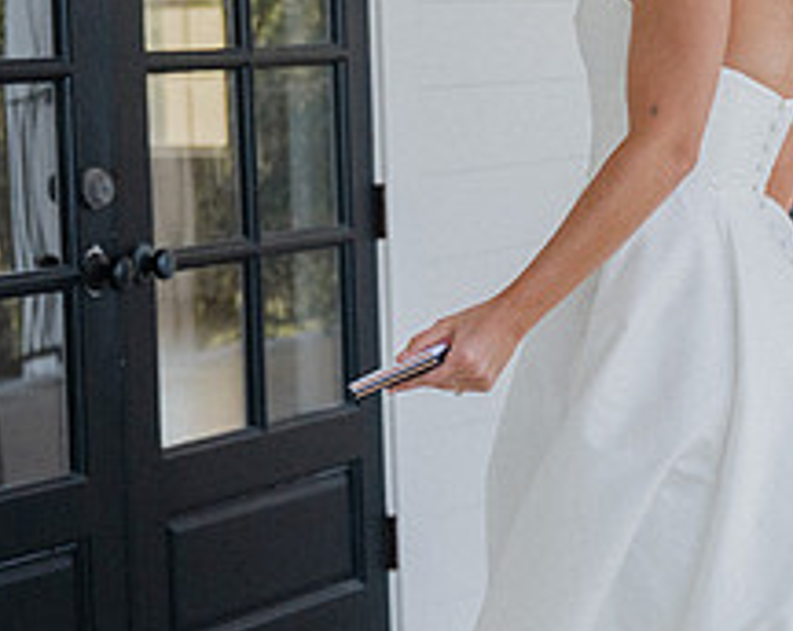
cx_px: 839
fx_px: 3280
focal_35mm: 140
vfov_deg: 11.0
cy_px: 400
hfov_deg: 13.5
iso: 1600
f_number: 3.2
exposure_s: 1/3200
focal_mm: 46
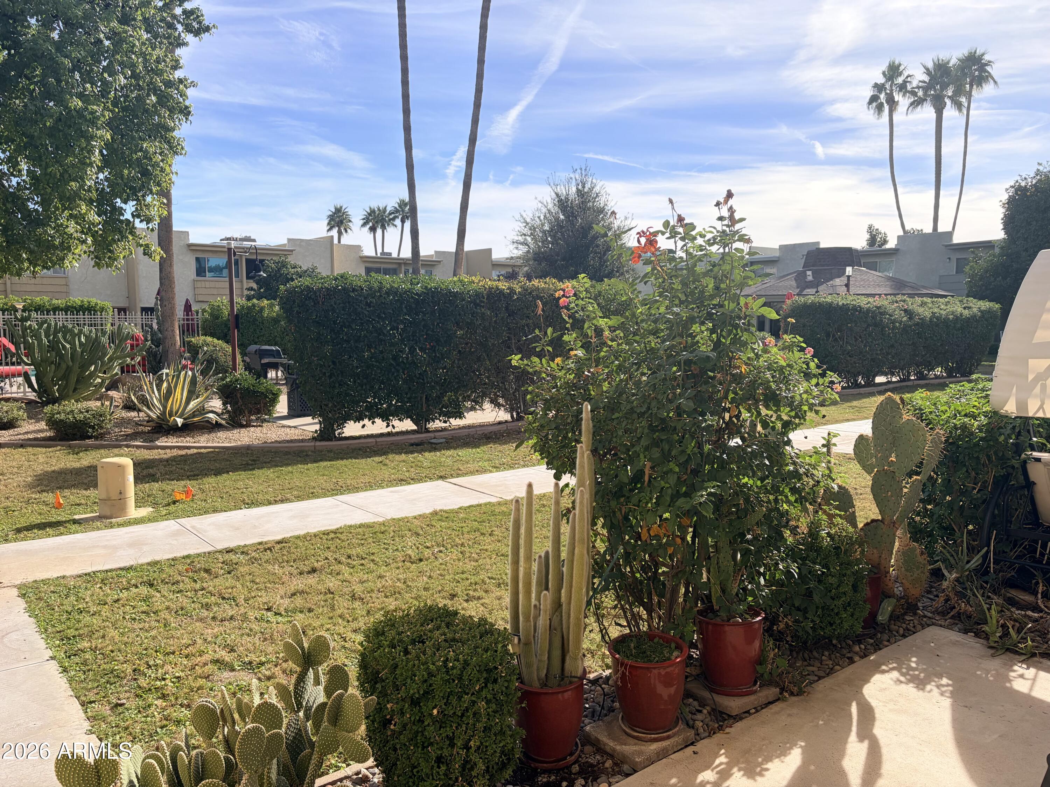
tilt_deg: -4.7
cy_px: 394
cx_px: 525
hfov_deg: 67.3
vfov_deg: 53.1
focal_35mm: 26
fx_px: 789
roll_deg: +0.4
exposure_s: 1/2985
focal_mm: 5.96
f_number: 1.6
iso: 50
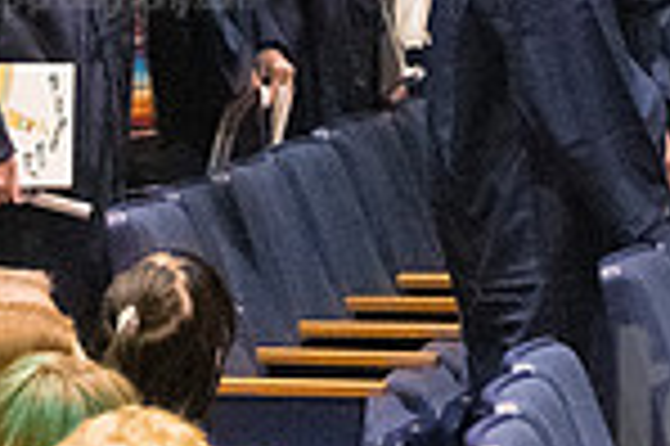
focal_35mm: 526
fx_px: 9779
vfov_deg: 2.6
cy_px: -144
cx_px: 117
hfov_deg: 3.9
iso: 8000
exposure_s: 1/250
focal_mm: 90
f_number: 4.5
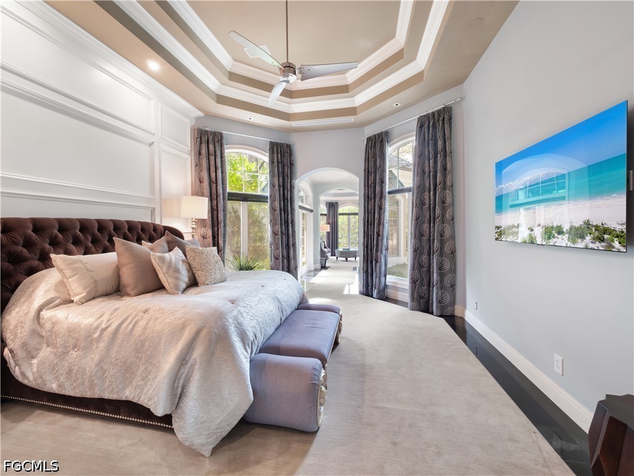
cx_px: 317
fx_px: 256
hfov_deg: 102.1
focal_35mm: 14
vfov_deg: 85.7
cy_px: 238
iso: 200
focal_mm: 7
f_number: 7.1
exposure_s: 1
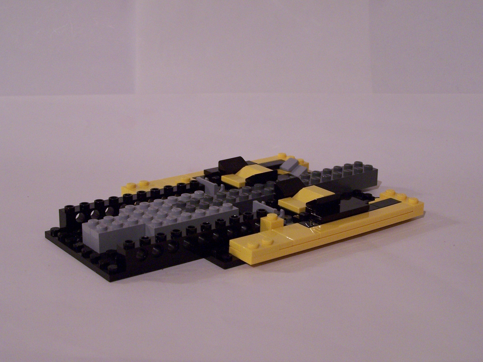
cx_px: 242
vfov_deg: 22.9
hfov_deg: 30.3
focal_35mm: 64
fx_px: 893
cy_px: 181
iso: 200
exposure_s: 1/8
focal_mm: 10.7
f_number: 3.2
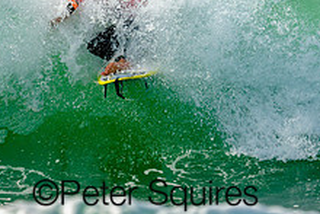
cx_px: 145
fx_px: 18723
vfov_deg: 0.7
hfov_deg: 1.0
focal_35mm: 2105
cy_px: -49
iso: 220
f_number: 6.3
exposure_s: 1/2000
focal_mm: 800
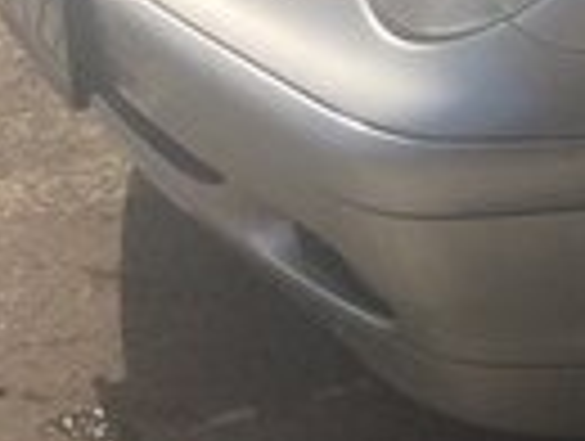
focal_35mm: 147
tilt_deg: -16.9
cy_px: -106
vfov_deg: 10.0
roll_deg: -5.3
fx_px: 2489
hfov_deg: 11.2
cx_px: 1395
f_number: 2.2
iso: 32
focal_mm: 4.15
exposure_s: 1/2933
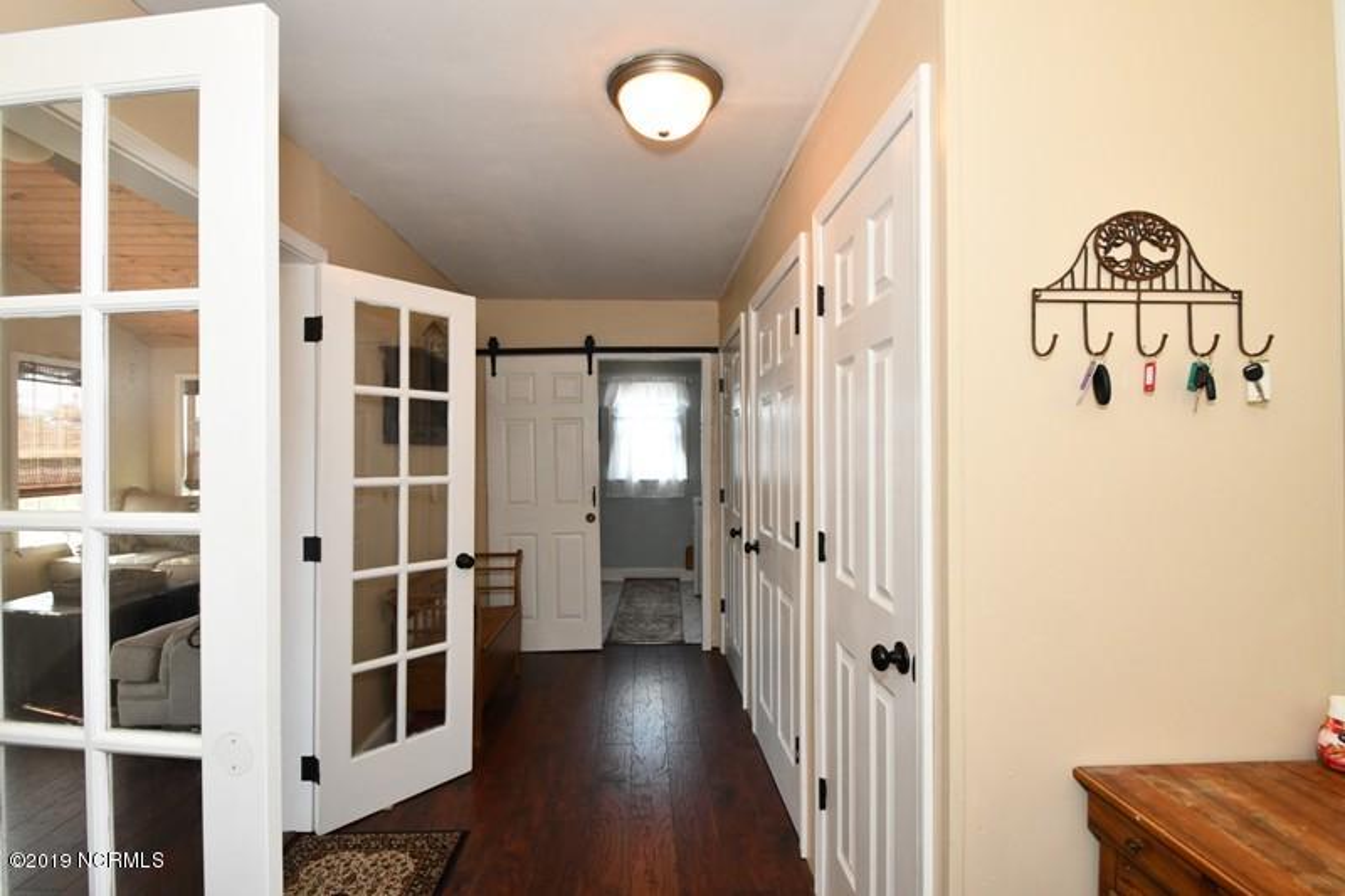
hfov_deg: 100.4
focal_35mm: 15
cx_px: 672
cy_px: 448
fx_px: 560
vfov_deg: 77.3
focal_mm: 10
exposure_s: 1/60
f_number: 9
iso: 1600
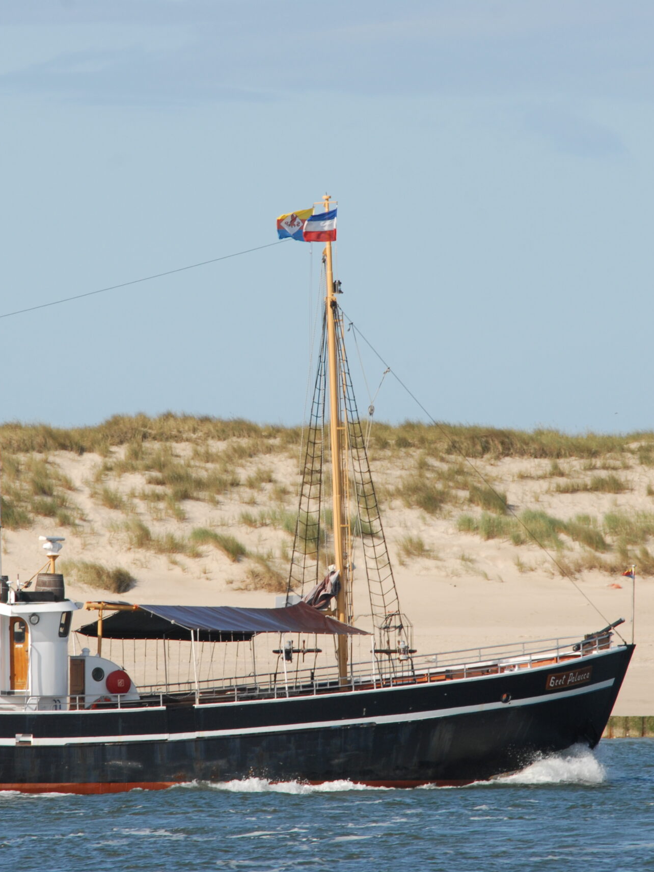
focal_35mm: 648
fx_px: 16324
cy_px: 436
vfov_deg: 3.1
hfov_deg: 2.3
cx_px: 273
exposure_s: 1/320
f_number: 9
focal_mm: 300
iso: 200
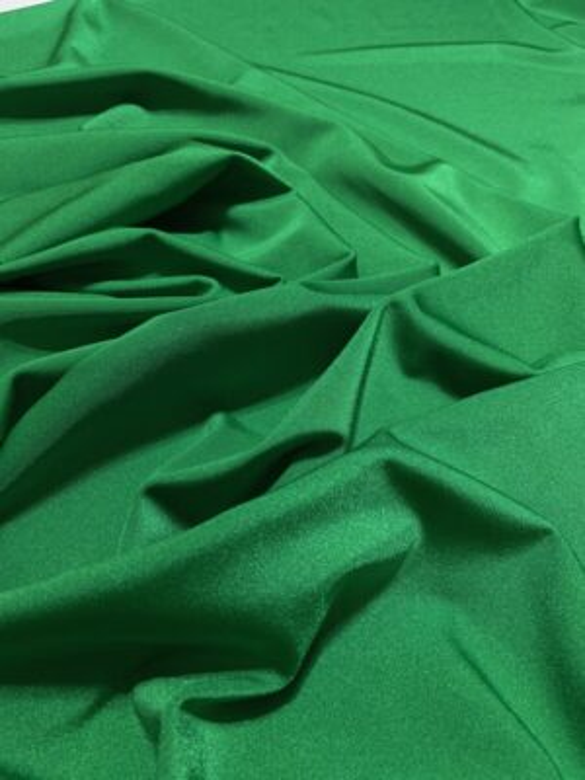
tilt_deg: -52.1
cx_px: 292
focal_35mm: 26
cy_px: 390
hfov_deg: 53.1
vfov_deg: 67.3
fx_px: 586
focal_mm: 4.2
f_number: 1.6
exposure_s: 1/50
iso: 100
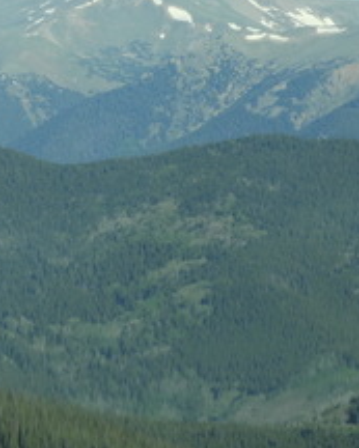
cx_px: -214
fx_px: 5030
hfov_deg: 4.1
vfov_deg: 5.1
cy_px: 93
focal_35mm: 379
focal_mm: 26.9
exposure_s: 1/320
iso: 100
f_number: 5.2
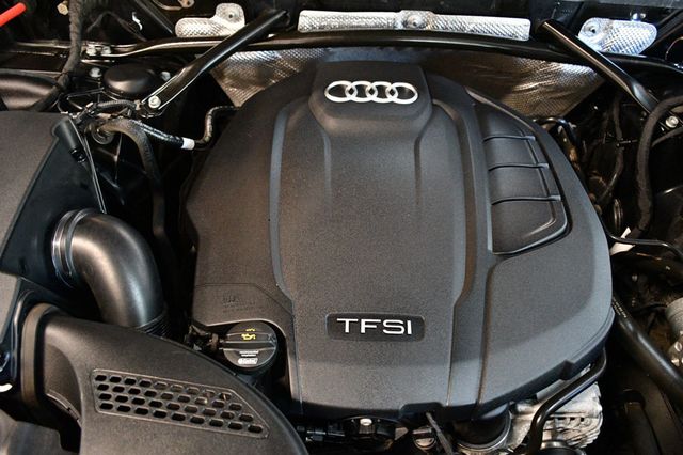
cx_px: 342
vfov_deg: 47.9
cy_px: 228
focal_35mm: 27
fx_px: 512
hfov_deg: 67.4
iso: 5600
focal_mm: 18
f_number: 3.5
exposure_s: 1/60
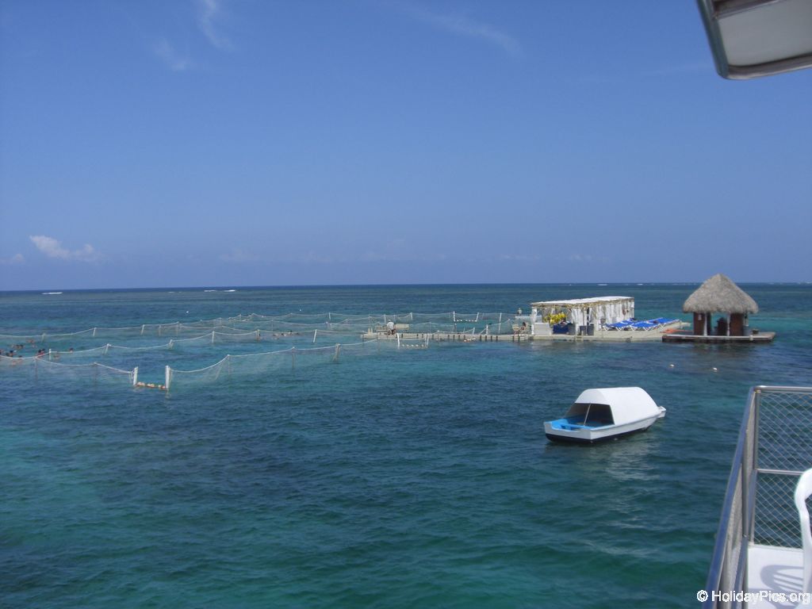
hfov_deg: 49.0
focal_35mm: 38
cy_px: 304
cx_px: 406
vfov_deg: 37.7
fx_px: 891
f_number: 8
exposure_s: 1/200
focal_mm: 6.2
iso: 64
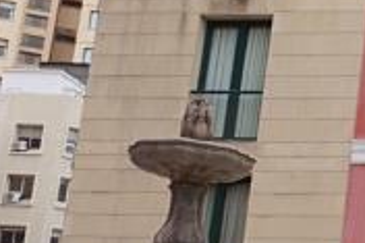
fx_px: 1591
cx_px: 915
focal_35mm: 157
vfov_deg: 8.7
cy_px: 120
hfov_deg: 10.8
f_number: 9
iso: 100
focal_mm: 17
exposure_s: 1/80
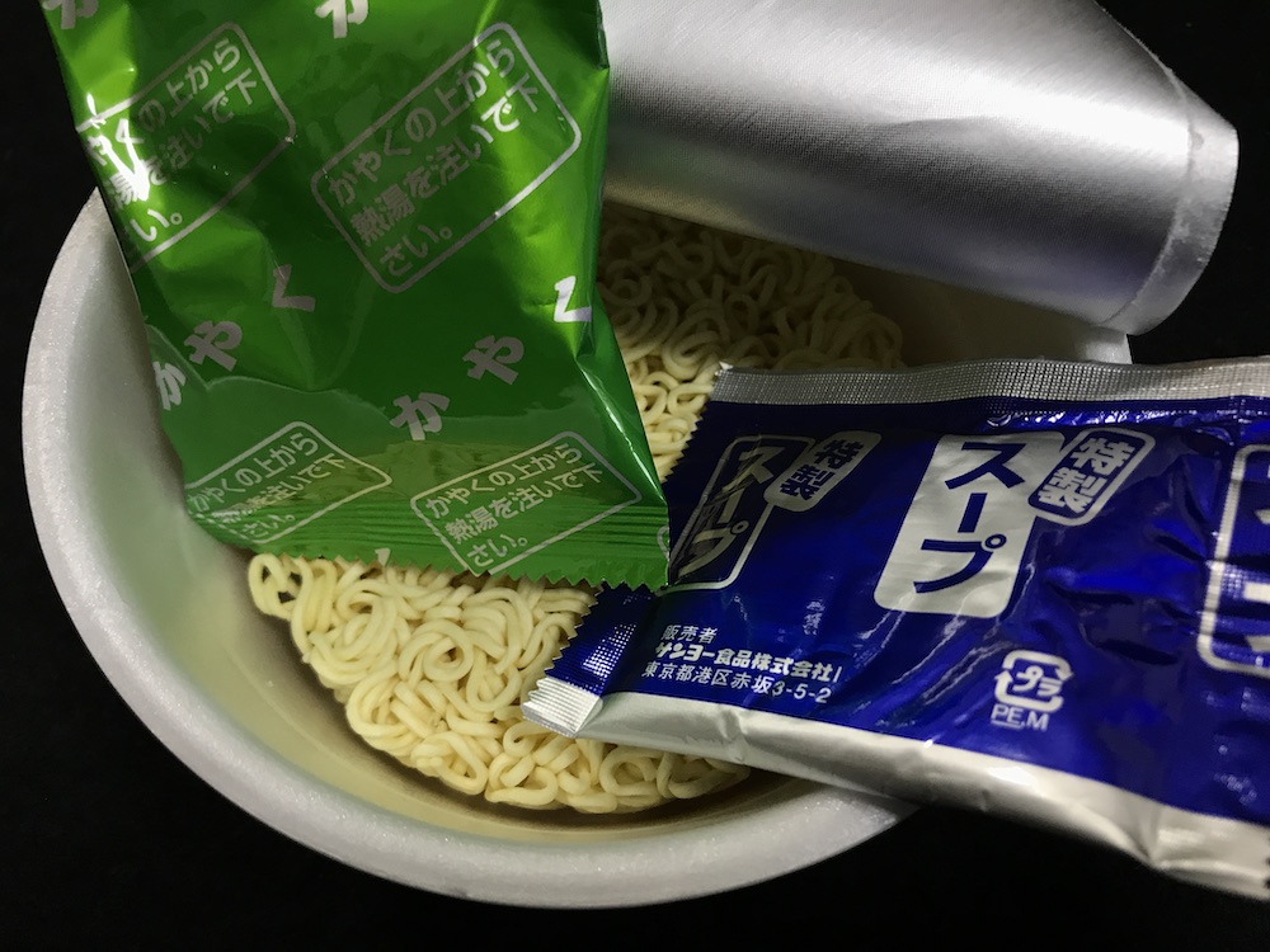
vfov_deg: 49.7
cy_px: 476
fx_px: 1027
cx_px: 635
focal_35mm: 28
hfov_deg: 63.4
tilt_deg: -62.5
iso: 40
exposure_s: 1/24
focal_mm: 3.99
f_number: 1.8
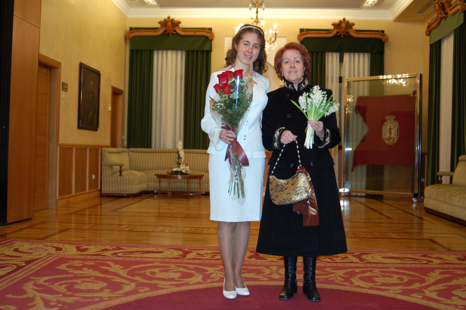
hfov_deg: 46.4
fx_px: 543
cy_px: 155
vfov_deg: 31.8
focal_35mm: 42
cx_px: 233
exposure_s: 1/60
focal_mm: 28
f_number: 3.3
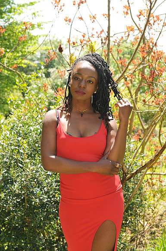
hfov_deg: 16.5
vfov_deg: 24.6
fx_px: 572
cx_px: 83
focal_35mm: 82
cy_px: 126
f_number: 6.3
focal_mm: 55
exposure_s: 1/200
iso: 250
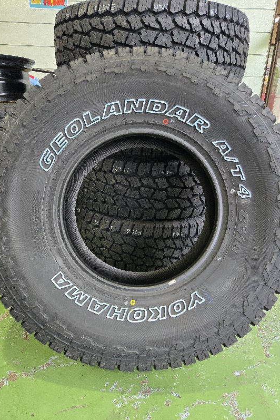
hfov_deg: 53.2
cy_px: 210
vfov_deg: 73.7
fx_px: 280
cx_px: 144
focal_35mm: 24
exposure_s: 1/100
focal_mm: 5.4
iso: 320
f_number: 1.8
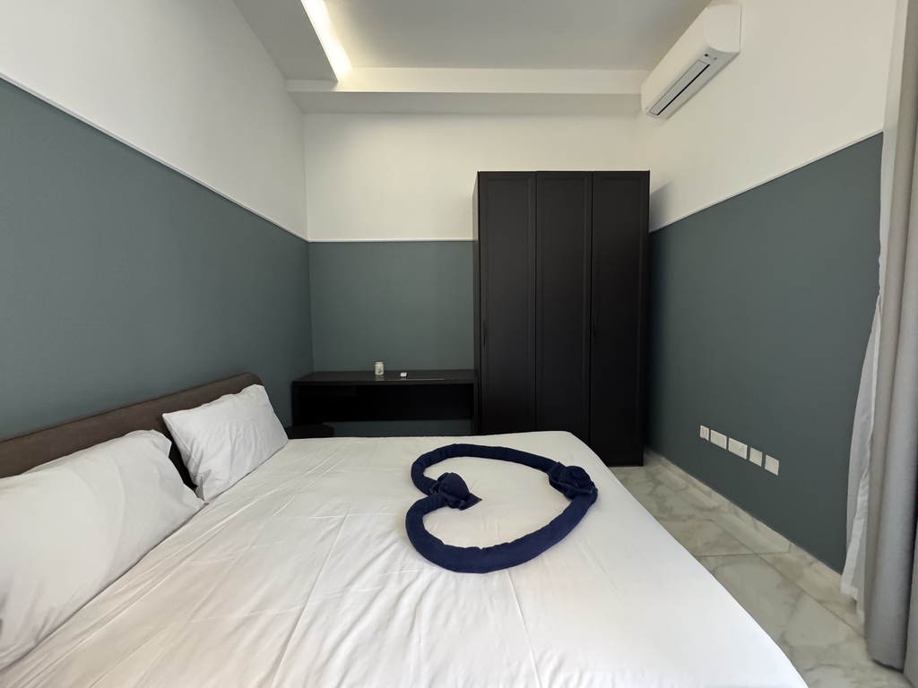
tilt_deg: -3.8
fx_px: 371
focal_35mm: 14
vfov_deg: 85.7
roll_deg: +0.3
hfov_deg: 102.1
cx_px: 459
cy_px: 344
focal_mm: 2.22
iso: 1000
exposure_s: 1/50
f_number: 2.2
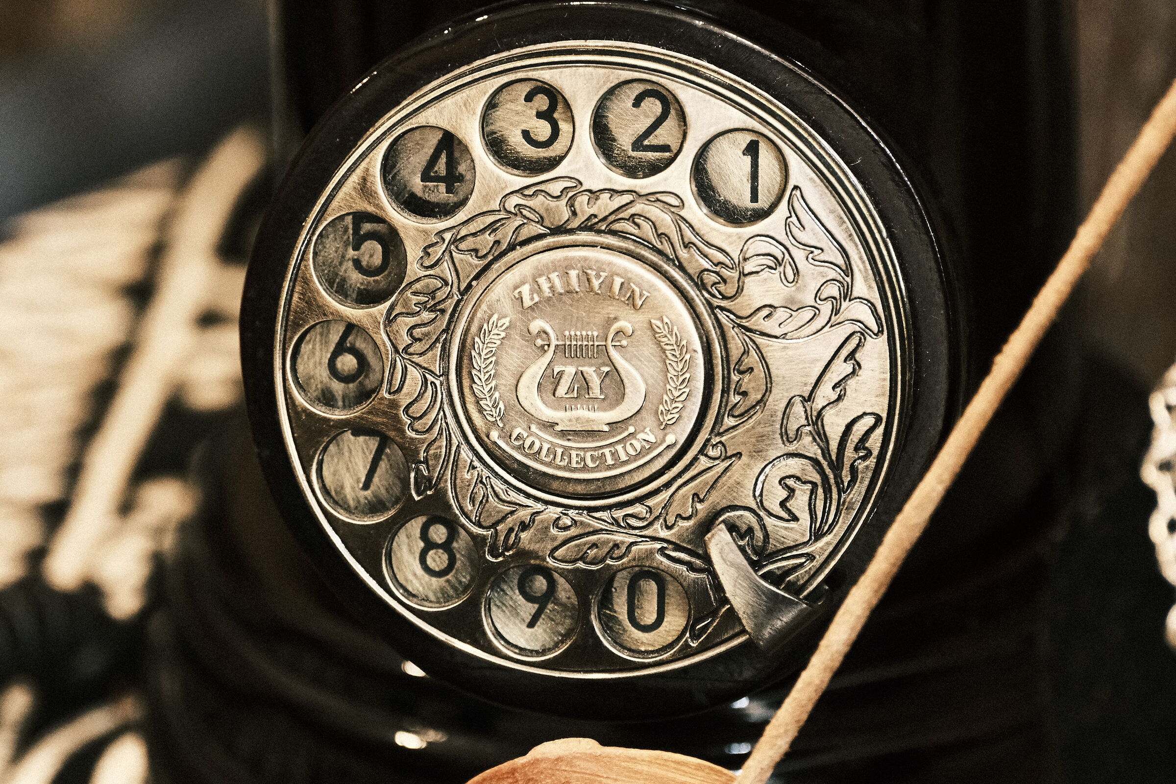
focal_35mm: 277
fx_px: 9048
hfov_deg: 7.4
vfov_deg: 5.0
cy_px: 392
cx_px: 588
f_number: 5
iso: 6400
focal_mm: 184.6
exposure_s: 1/34
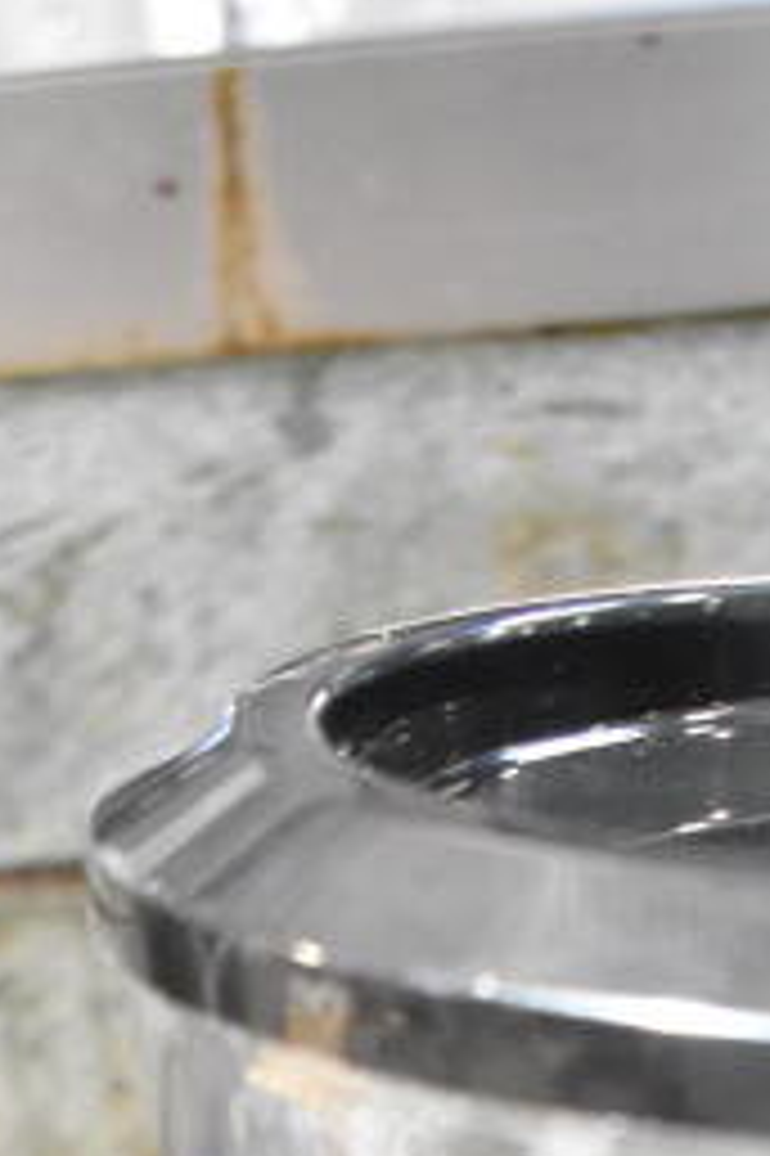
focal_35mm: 123
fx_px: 3944
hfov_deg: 10.7
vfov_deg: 15.0
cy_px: 1943
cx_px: 1171
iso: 2500
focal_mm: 23
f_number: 3.8
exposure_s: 1/40
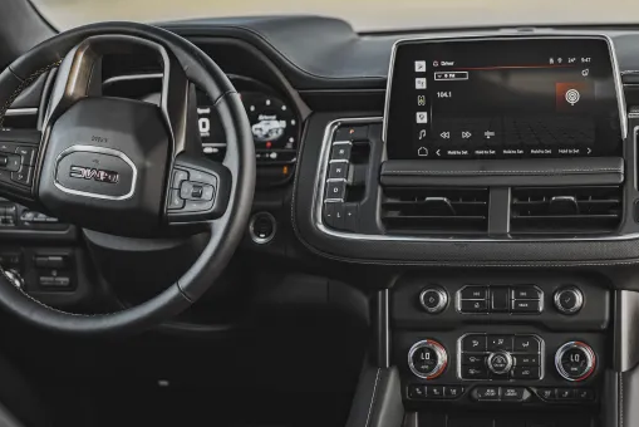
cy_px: 180
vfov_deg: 24.6
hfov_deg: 35.8
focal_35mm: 55
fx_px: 977
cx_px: 437
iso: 800
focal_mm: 35
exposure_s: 1/125
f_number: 1.8
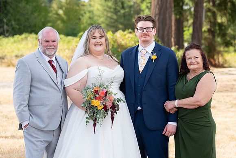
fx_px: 829
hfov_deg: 16.2
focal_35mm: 127
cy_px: 76
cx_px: 129
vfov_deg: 10.8
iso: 250
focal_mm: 116
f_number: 5
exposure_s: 1/400
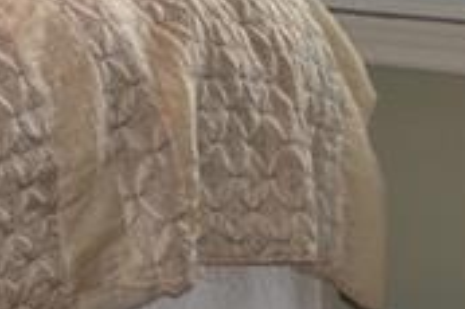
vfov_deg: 8.1
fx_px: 2065
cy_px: -352
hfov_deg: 12.0
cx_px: -312
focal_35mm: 160
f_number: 4
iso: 320
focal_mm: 18
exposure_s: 1/125
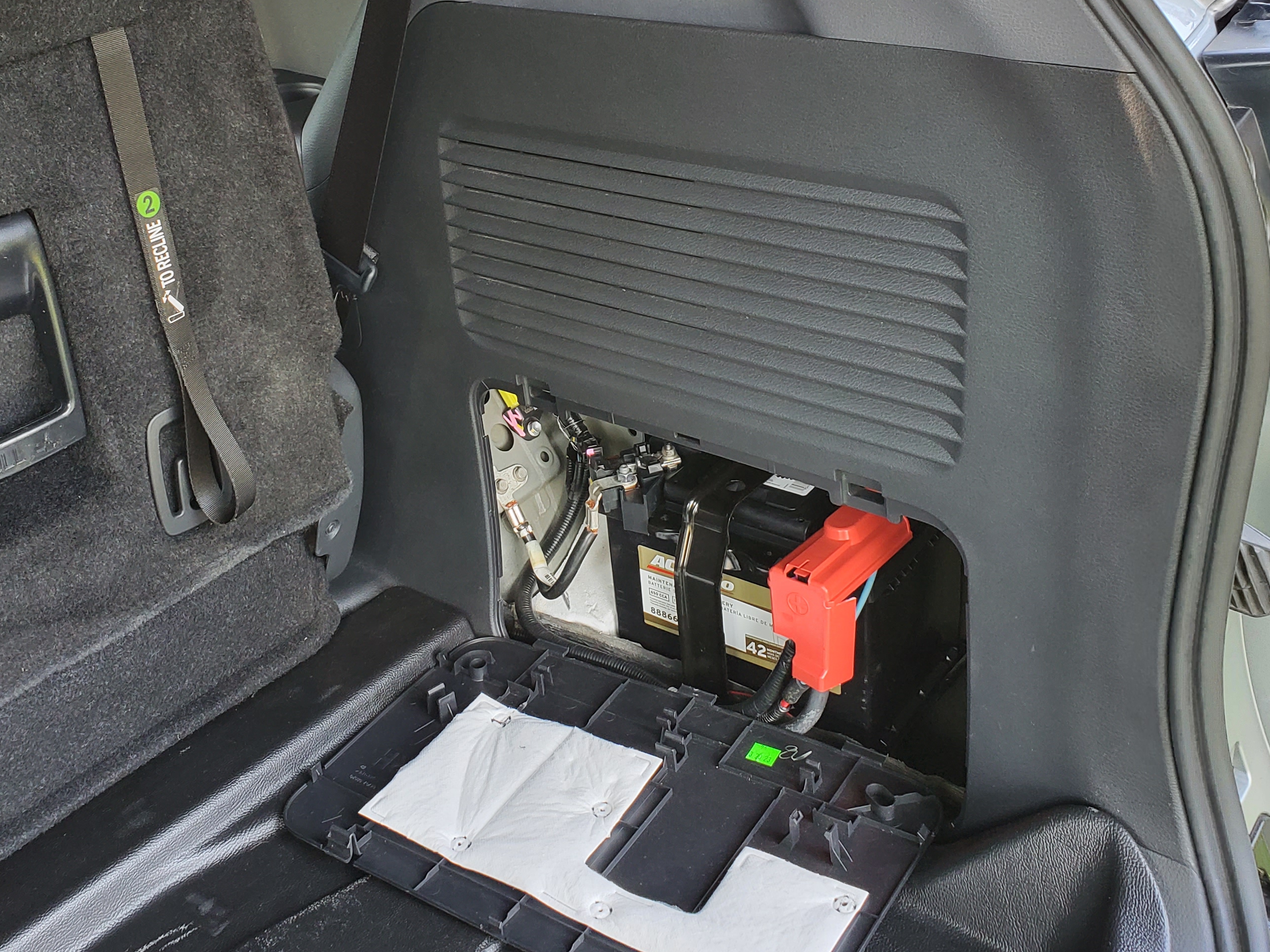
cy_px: 276
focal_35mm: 41
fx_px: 1504
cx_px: 507
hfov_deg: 45.5
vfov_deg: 34.6
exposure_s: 1/79
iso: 160
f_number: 2.4
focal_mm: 4.3
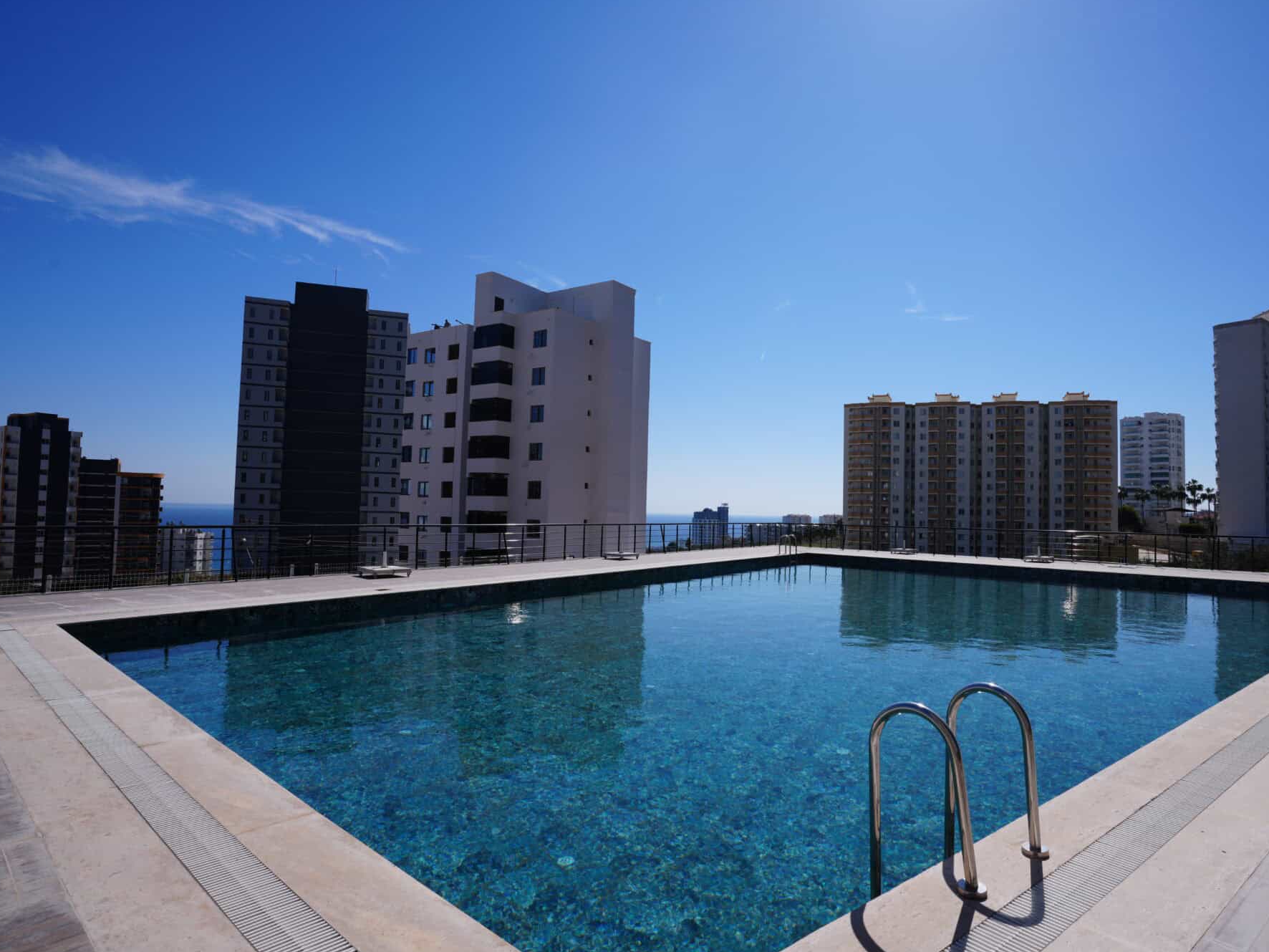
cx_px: 722
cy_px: 485
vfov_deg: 66.0
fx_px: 733
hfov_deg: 81.3
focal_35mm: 20
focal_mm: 18
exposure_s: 1/320
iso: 100
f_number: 10
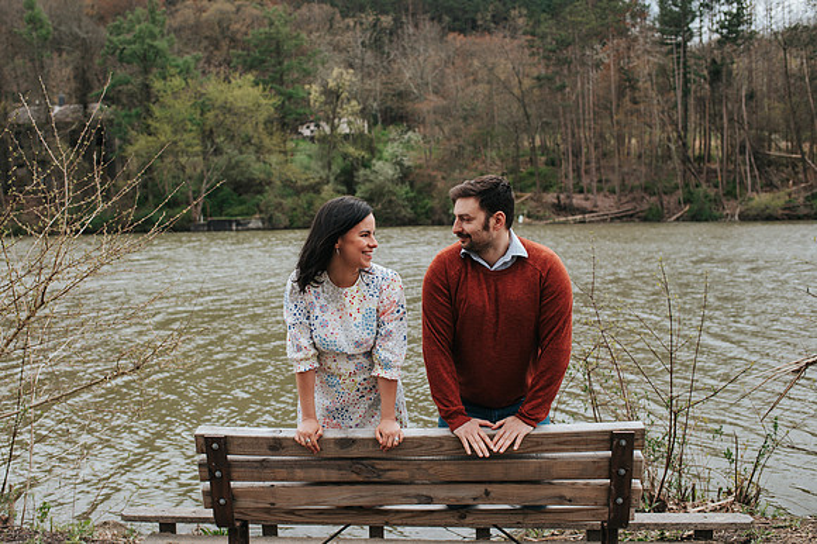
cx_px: 372
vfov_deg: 34.3
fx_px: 880
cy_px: 272
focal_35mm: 39
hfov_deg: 49.7
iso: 100
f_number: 3.2
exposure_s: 1/400
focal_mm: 35
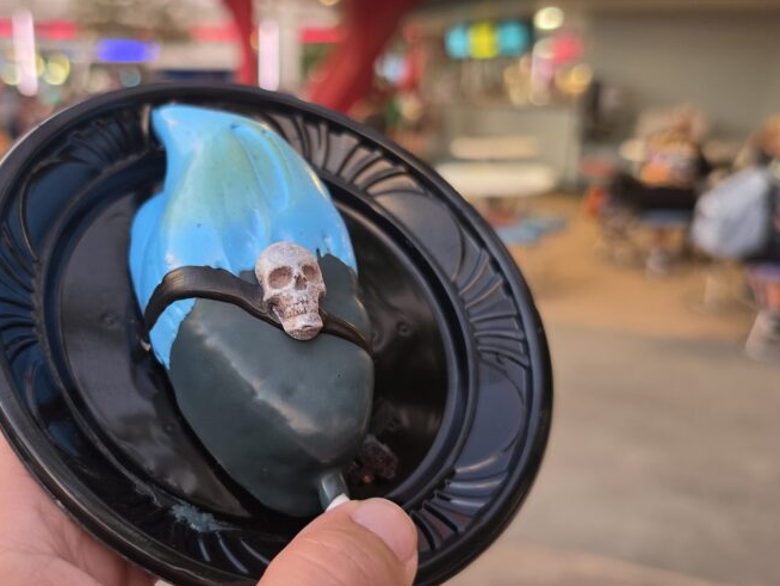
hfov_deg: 50.7
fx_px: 811
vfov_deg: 39.7
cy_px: 313
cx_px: 279
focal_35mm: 36
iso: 200
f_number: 1.4
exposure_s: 1/120
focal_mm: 6.5
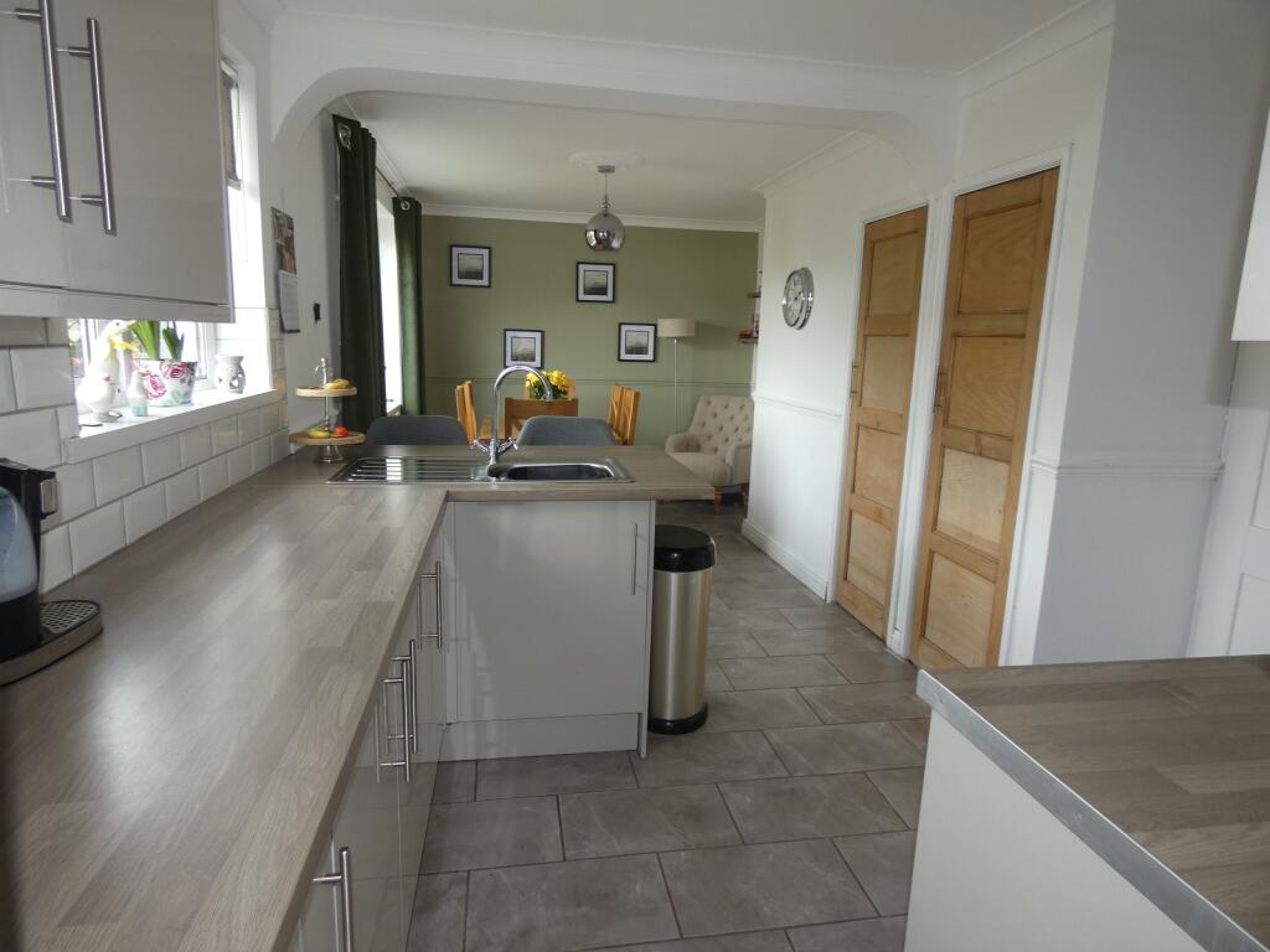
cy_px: 476
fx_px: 734
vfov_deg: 66.0
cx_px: 635
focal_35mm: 20
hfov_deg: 81.7
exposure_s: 1/60
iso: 100
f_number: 2.8
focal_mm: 3.6
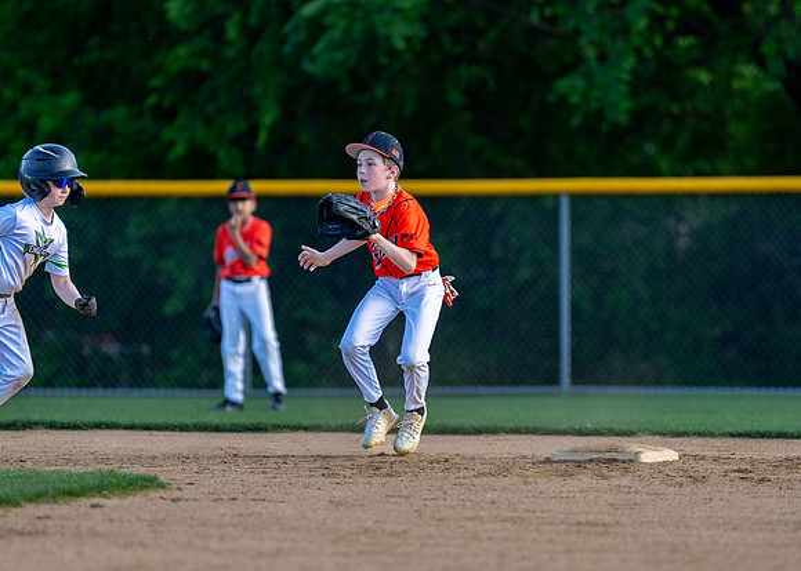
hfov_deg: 5.8
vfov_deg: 4.2
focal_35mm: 347
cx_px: 386
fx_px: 7883
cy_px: 287
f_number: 2.8
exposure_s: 1/2500
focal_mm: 200
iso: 400
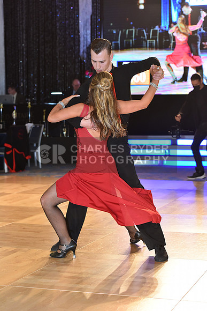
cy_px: 156
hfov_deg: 16.7
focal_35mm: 82
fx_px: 707
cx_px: 104
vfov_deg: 24.8
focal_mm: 82
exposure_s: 1/250
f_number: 5
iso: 2000
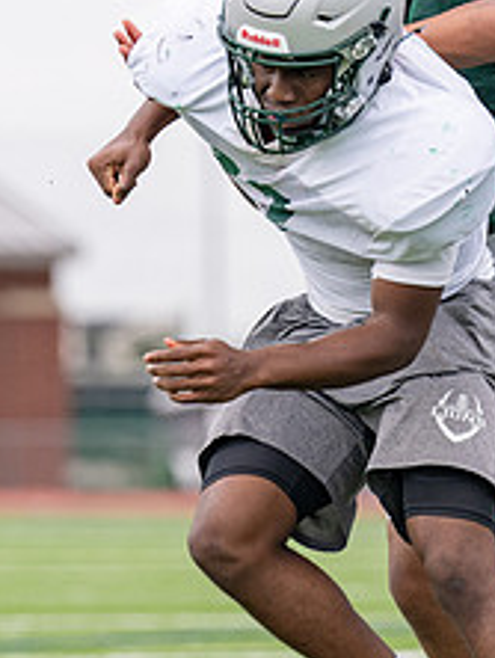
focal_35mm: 416
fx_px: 7916
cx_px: 305
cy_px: 397
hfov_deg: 3.6
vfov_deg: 4.8
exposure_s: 1/2500
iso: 250
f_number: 2.8
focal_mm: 153
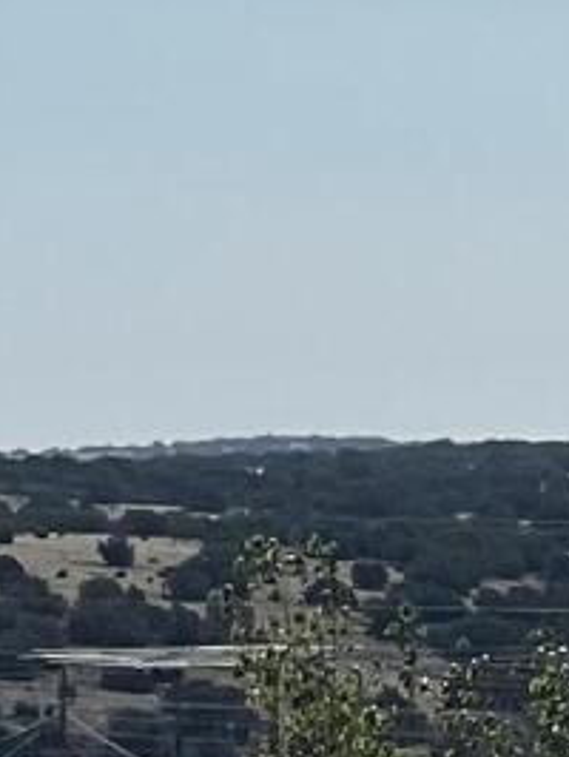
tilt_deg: -5.2
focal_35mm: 578
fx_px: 12648
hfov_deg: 2.6
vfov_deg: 3.4
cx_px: 945
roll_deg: +1.0
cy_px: 2177
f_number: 2.8
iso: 32
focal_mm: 9
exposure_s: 1/1357
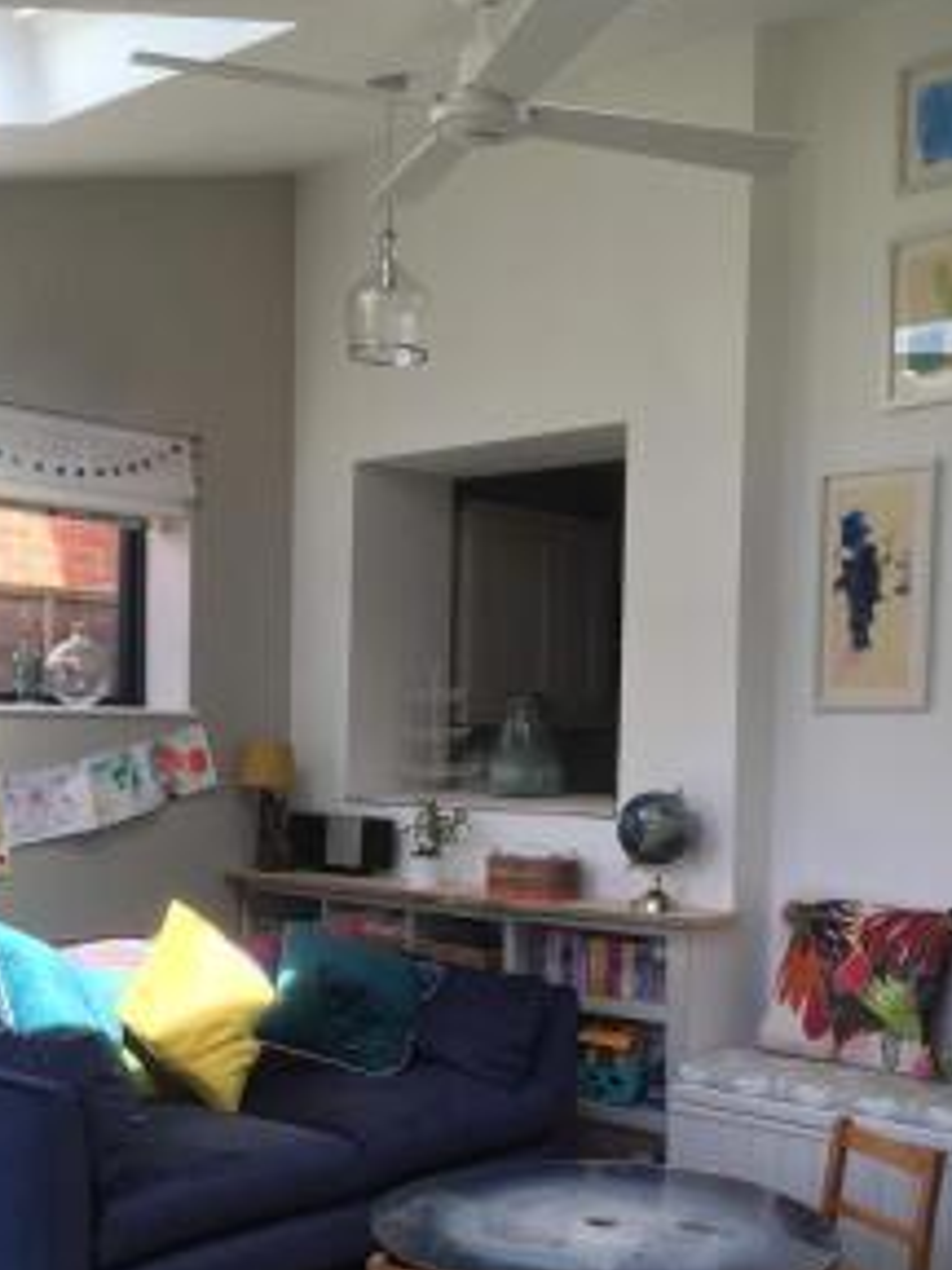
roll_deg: -0.7
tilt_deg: -7.1
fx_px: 1613
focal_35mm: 44
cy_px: 840
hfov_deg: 32.9
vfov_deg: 42.4
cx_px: 454
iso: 25
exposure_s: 1/110
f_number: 2.2
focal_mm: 4.15
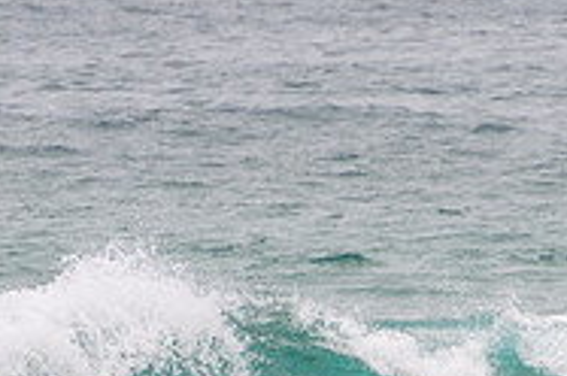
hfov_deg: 1.2
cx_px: 706
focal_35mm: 1711
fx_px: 26902
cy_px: 356
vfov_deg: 0.8
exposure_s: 1/2000
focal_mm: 400
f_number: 5.6
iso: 200
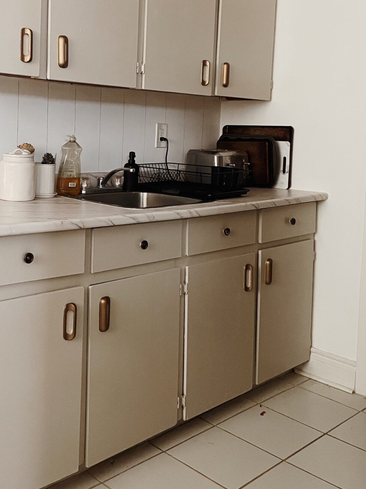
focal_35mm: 41
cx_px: 89
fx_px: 578
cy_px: 166
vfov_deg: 45.1
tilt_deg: -2.7
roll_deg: -1.6
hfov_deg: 34.4
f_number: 1.6
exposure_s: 1/40
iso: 400
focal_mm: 4.2
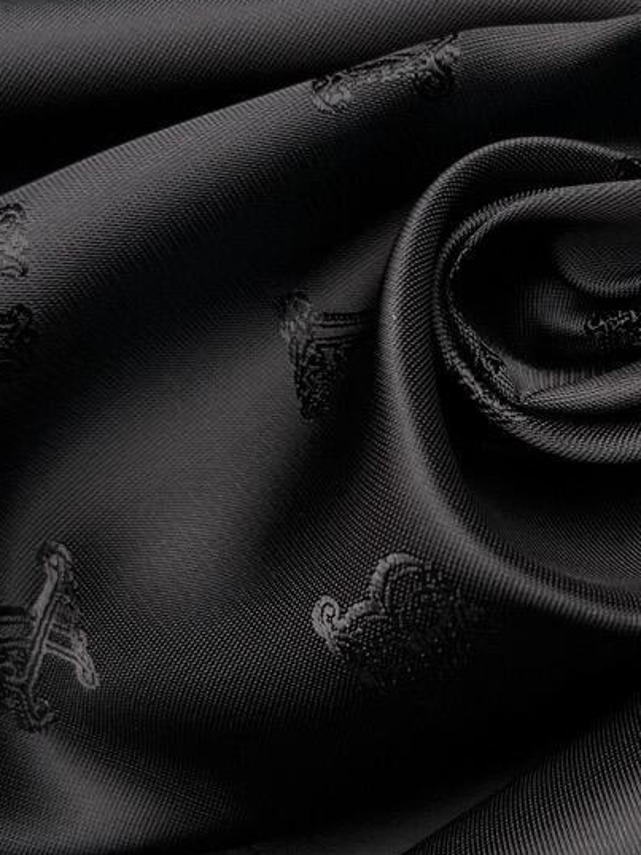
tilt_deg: -73.1
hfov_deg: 22.9
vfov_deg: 30.9
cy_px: 272
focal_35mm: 62
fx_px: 1530
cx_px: 616
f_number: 1.5
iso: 50
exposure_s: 1/696
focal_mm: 5.7
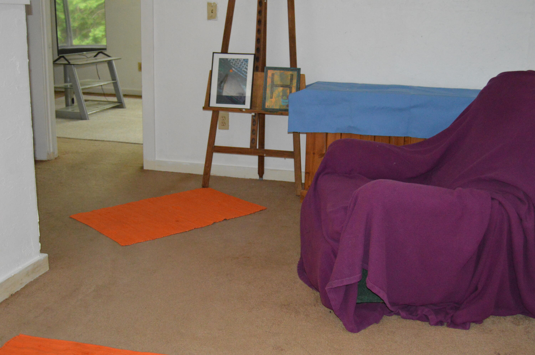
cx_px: 268
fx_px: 624
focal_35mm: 42
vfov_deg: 31.8
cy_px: 178
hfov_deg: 46.4
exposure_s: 1/60
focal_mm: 28
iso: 3200
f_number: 4
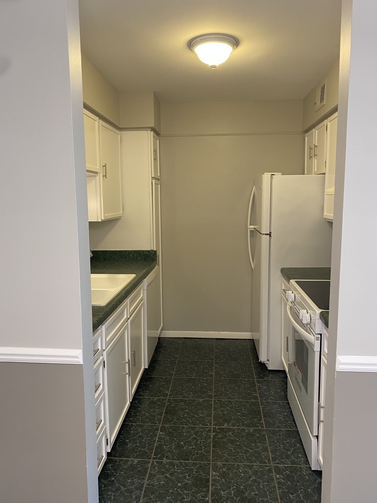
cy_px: 252
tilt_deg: -5.6
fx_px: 378
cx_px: 188
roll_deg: +1.2
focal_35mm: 26
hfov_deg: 53.1
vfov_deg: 67.3
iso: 100
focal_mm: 4.25
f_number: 1.8
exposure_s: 1/60
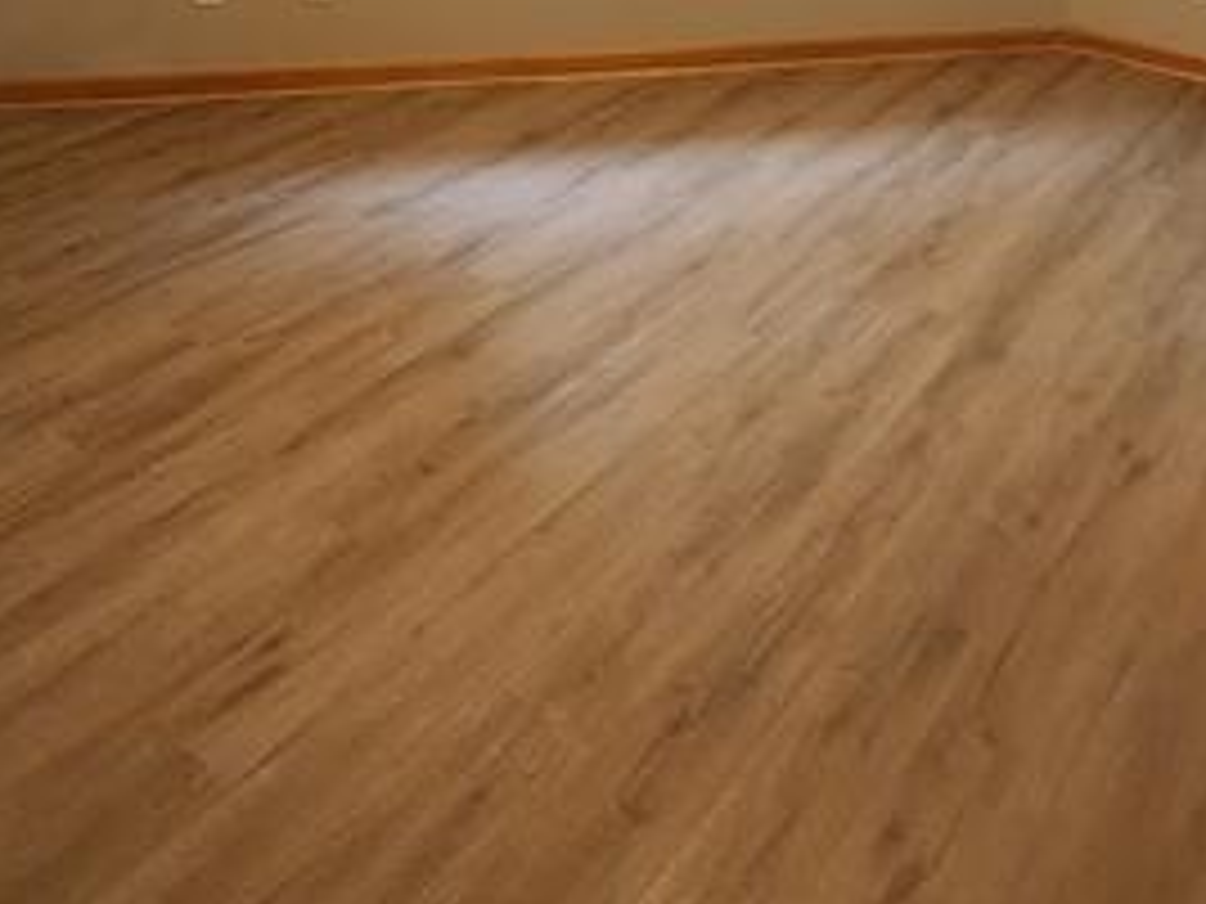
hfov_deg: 56.9
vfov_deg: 39.5
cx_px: 819
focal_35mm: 31
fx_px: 1080
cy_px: -20
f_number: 2.2
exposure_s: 1/30
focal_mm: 2.2
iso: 320
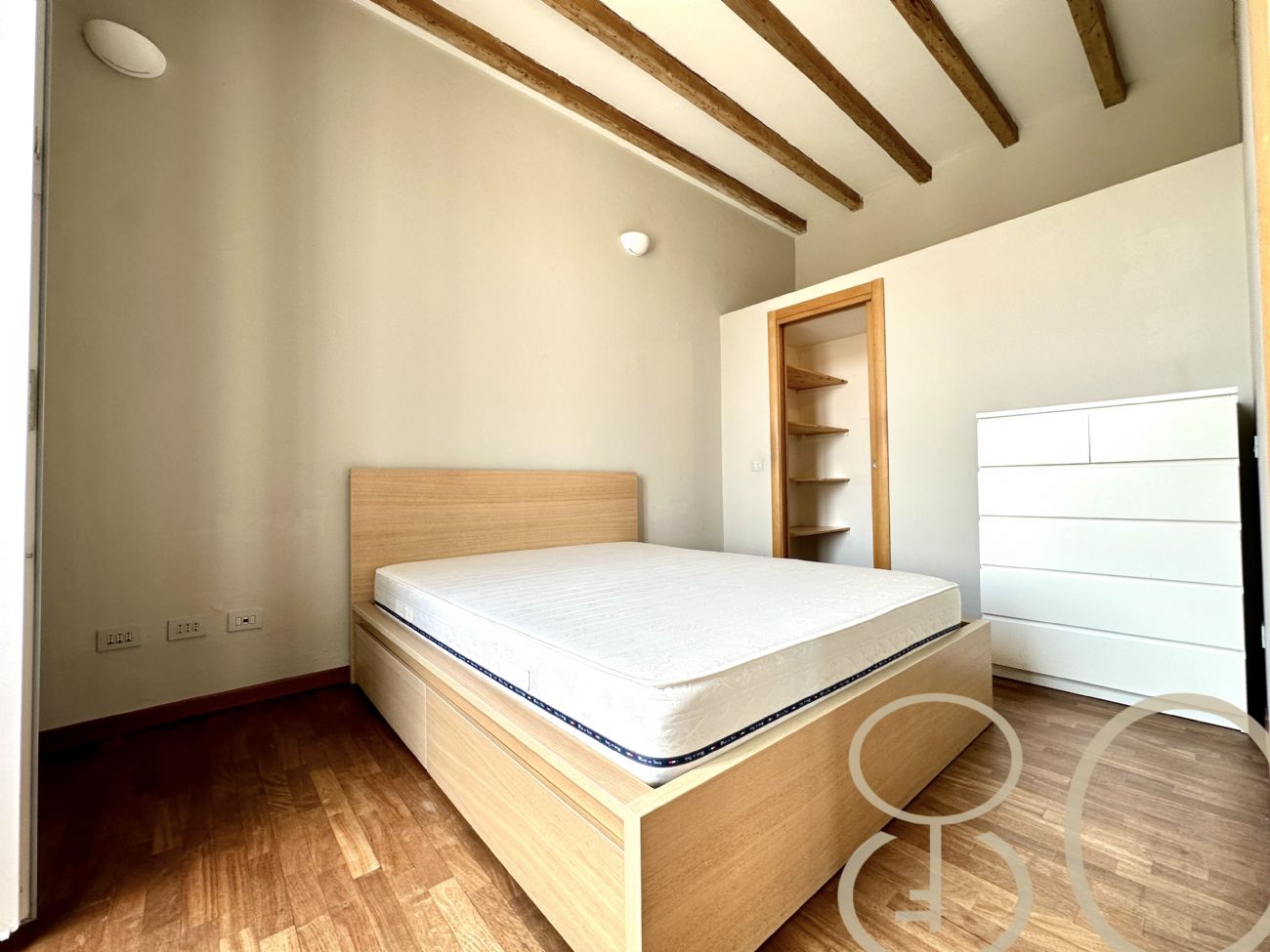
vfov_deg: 85.7
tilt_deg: +1.7
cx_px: 635
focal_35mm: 14
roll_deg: -0.5
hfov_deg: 102.1
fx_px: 514
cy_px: 476
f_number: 2.2
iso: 64
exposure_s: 1/99
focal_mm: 2.22
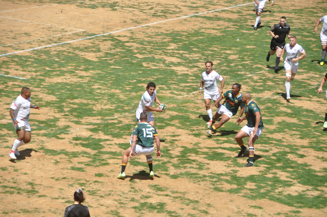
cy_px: 108
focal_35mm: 168
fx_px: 1524
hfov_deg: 12.2
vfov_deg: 8.2
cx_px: 164
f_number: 6.3
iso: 400
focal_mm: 112
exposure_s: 1/1600
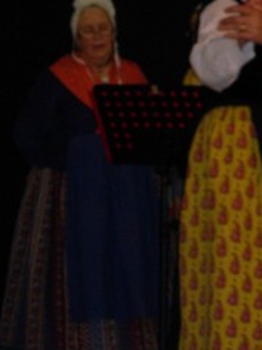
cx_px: 170
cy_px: 25
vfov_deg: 8.6
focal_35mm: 230
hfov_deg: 6.5
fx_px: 2321
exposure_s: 1/161
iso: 200
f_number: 4.9
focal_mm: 23.4
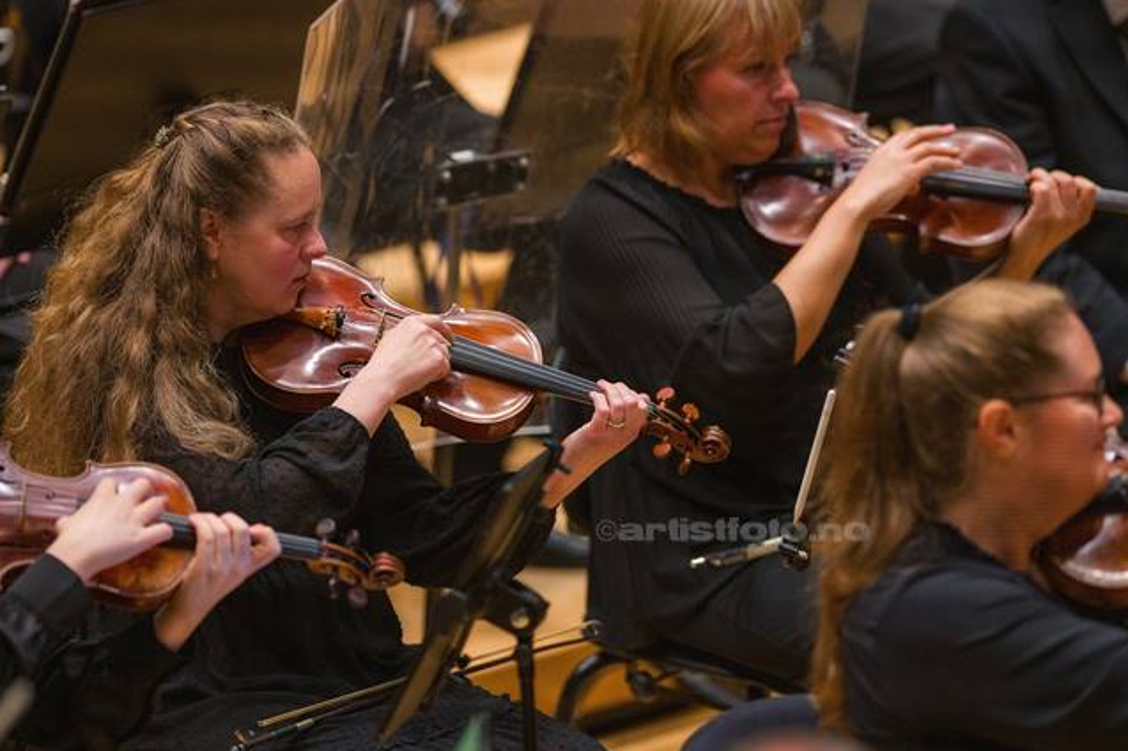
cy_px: 401
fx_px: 10616
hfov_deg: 6.1
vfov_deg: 4.1
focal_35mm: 339
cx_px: 609
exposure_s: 1/640
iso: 4000
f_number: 2.8
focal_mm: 300
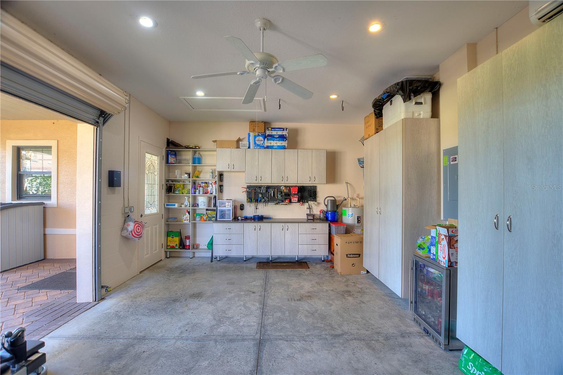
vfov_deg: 77.3
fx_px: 235
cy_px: 188
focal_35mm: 15
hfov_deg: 100.4
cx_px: 282
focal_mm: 10
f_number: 4.5
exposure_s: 1/6
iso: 100
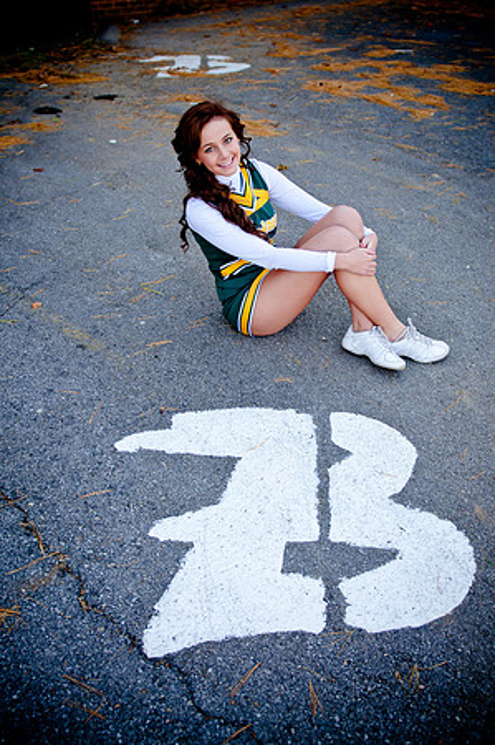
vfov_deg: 53.2
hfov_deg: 36.8
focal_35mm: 36
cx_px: 248
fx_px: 744
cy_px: 372
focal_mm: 24
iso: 200
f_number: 2.8
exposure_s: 1/320
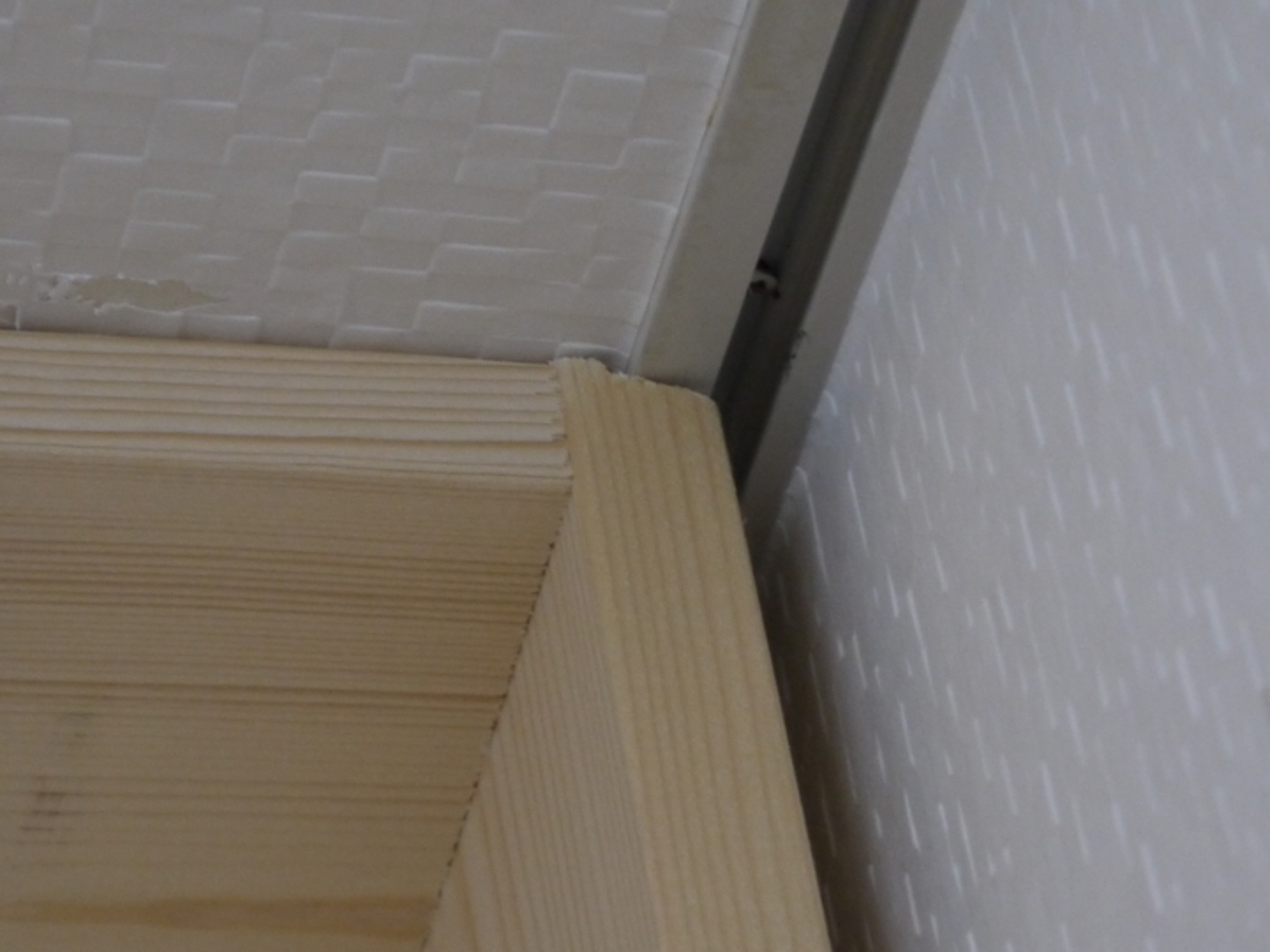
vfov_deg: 9.1
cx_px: 635
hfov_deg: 12.0
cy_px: 476
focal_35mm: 164
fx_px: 6017
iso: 800
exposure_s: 1/20
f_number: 5.6
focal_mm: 42
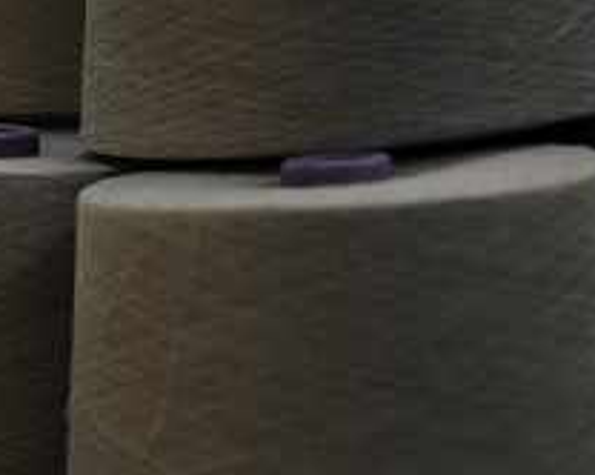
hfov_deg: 14.9
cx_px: -186
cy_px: 363
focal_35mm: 123
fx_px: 2164
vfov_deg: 12.5
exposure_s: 1/200
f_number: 2.8
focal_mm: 42
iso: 400
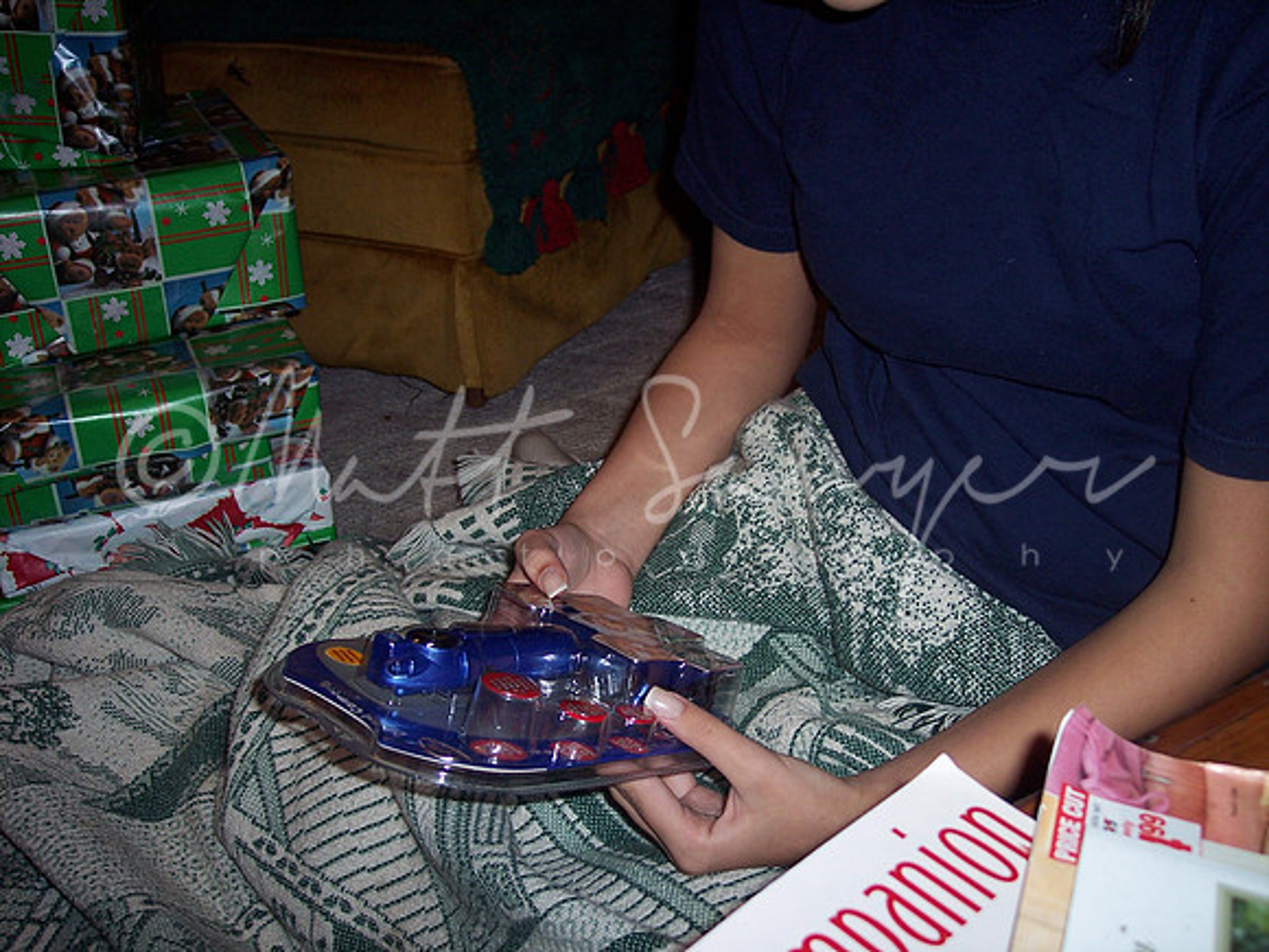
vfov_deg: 36.8
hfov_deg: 47.9
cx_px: 634
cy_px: 476
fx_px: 1430
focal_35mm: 39
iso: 100
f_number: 2.8
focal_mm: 8
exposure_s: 1/60
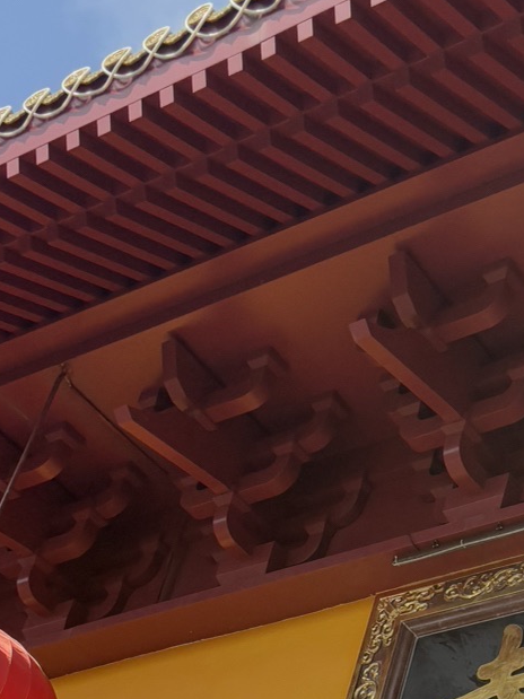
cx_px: 681
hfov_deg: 16.6
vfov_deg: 21.7
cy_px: 829
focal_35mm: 84
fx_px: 1696
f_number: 1.6
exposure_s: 1/5076
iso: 50
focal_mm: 5.96
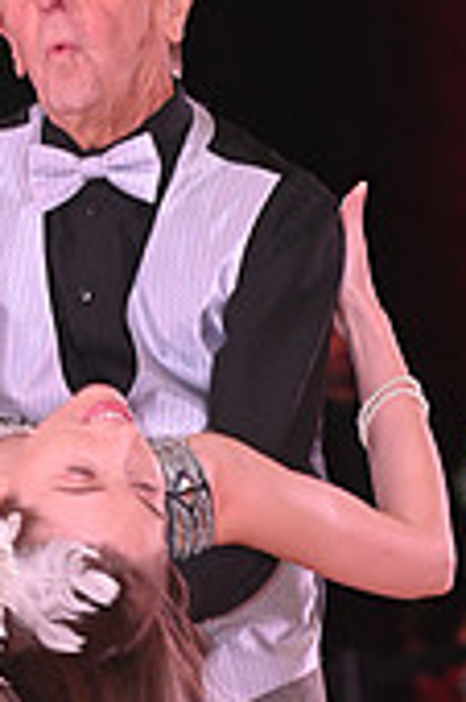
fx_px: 8969
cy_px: 917
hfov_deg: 3.0
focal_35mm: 461
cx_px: 35
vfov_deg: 4.5
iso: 2000
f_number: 5.6
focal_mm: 135
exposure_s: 1/200
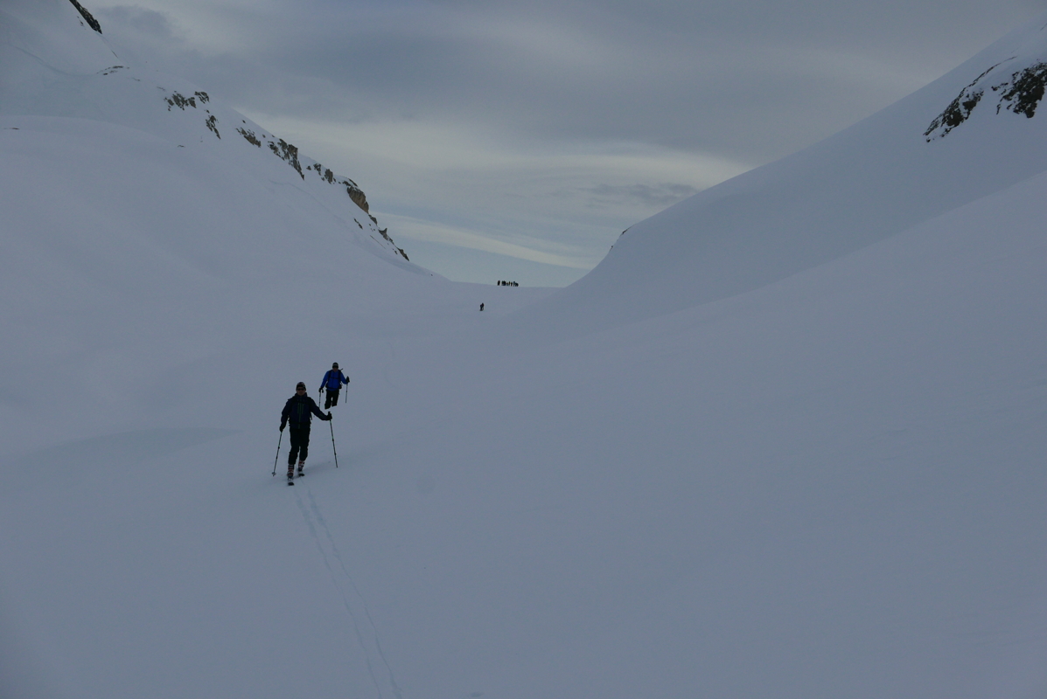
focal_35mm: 67
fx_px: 1950
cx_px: 524
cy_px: 350
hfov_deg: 30.1
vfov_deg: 20.3
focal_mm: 30.4
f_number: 5.6
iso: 200
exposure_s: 1/1600
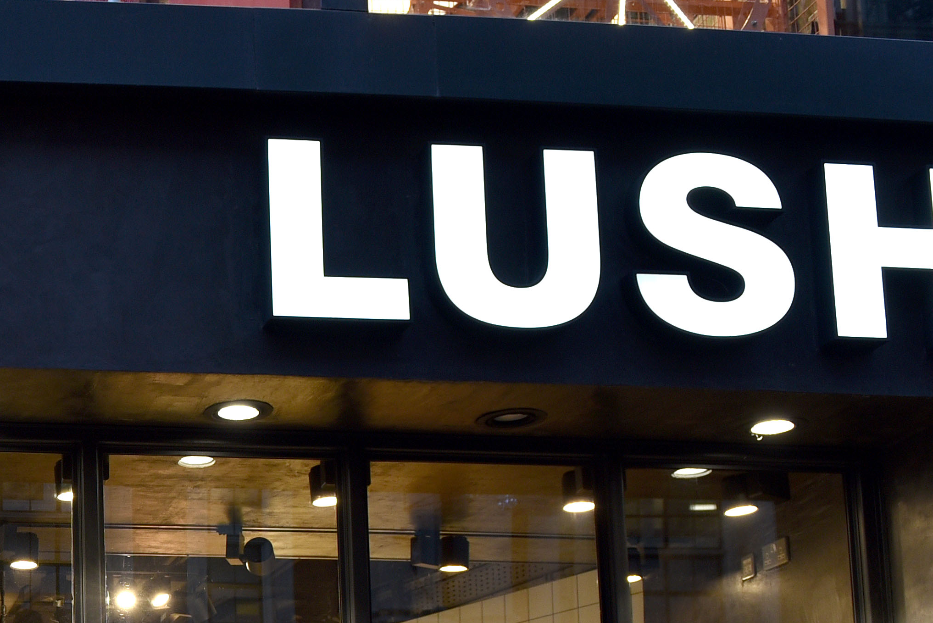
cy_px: 761
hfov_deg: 25.3
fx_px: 1841
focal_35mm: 71
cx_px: -212
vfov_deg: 18.2
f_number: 5
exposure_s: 1/50
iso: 200
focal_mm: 24
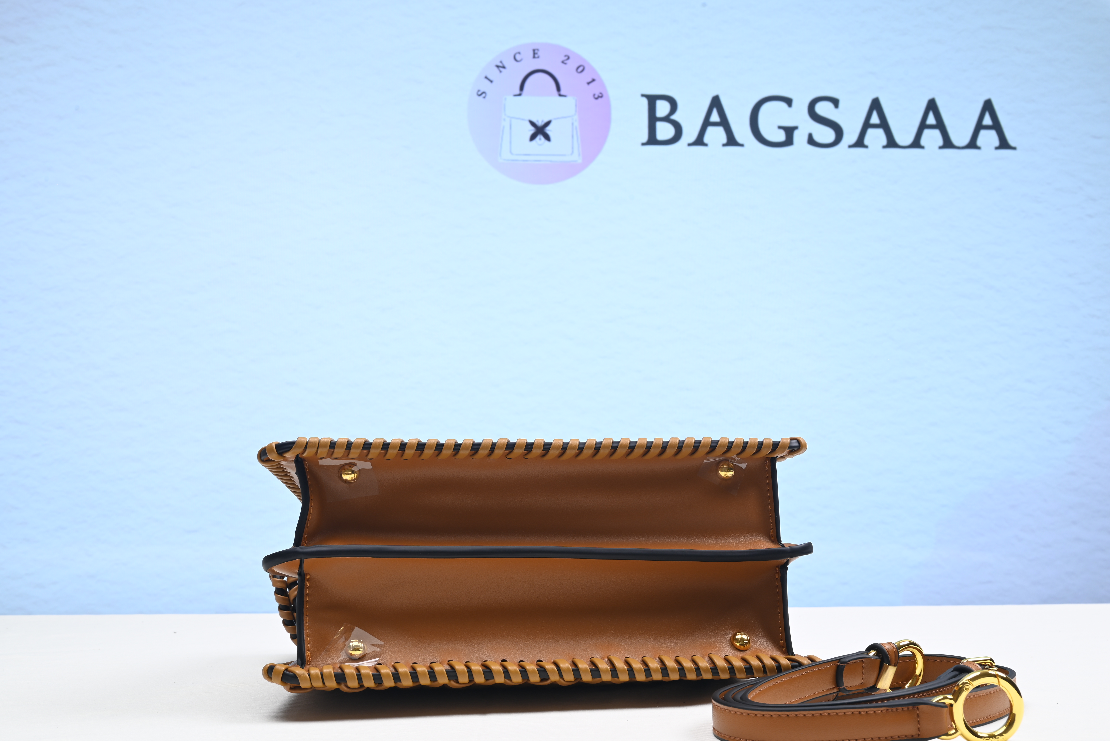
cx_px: 555
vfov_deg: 31.2
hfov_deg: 45.4
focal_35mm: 43
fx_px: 1326
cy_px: 370
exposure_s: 1/2
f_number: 16
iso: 100
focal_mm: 43
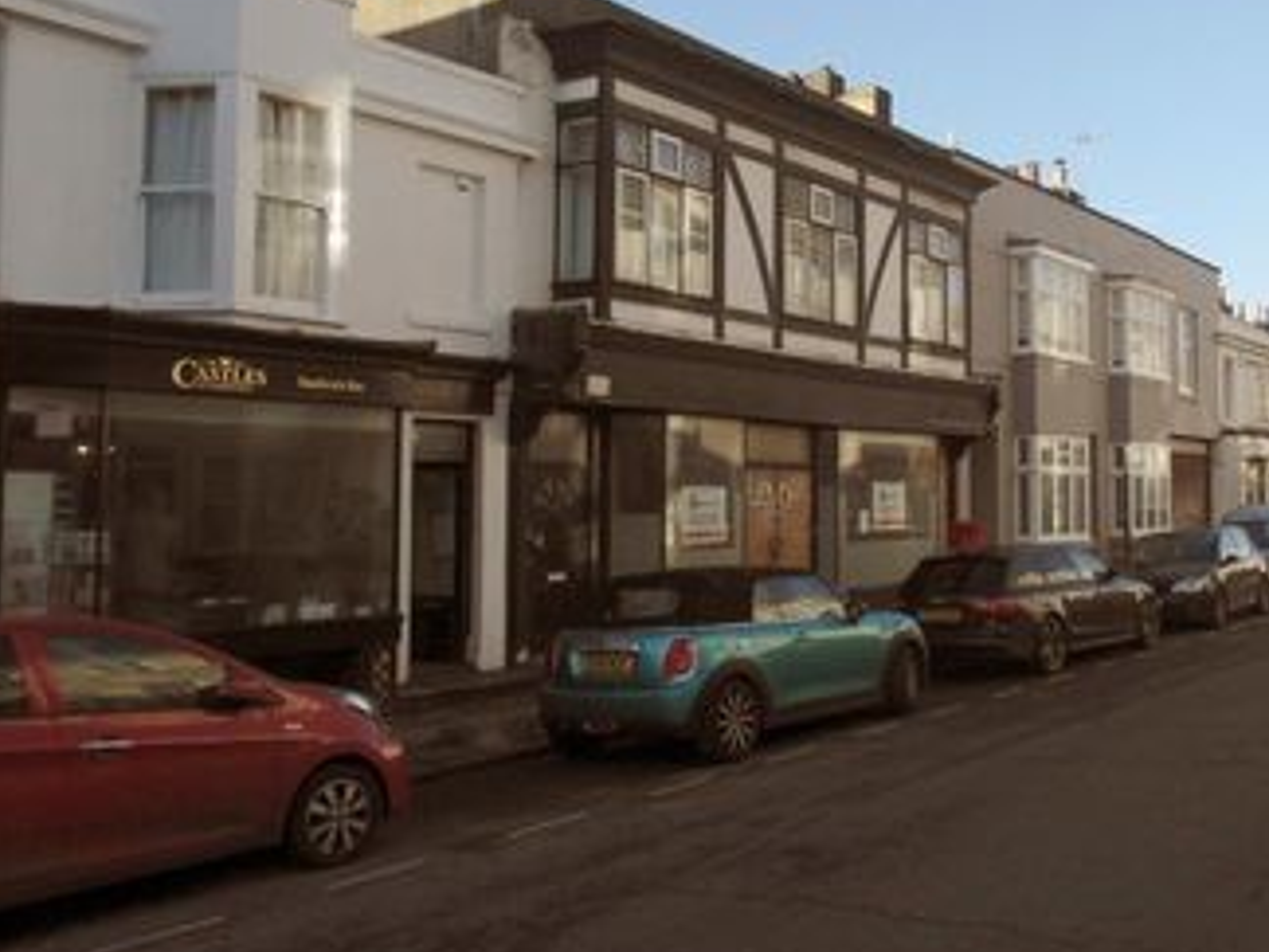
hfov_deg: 49.9
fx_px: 1320
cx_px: 897
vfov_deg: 39.6
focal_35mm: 36
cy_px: 411
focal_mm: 4
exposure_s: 1/800
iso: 80
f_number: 3.1
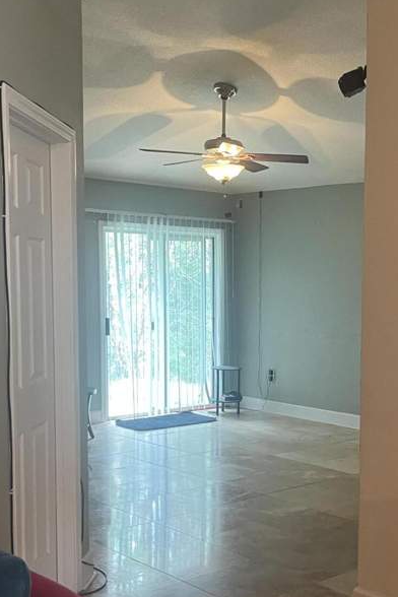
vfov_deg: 40.2
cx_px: 272
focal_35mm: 49
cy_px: 351
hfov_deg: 27.3
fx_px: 813
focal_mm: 5.1
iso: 250
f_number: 1.6
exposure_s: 1/60
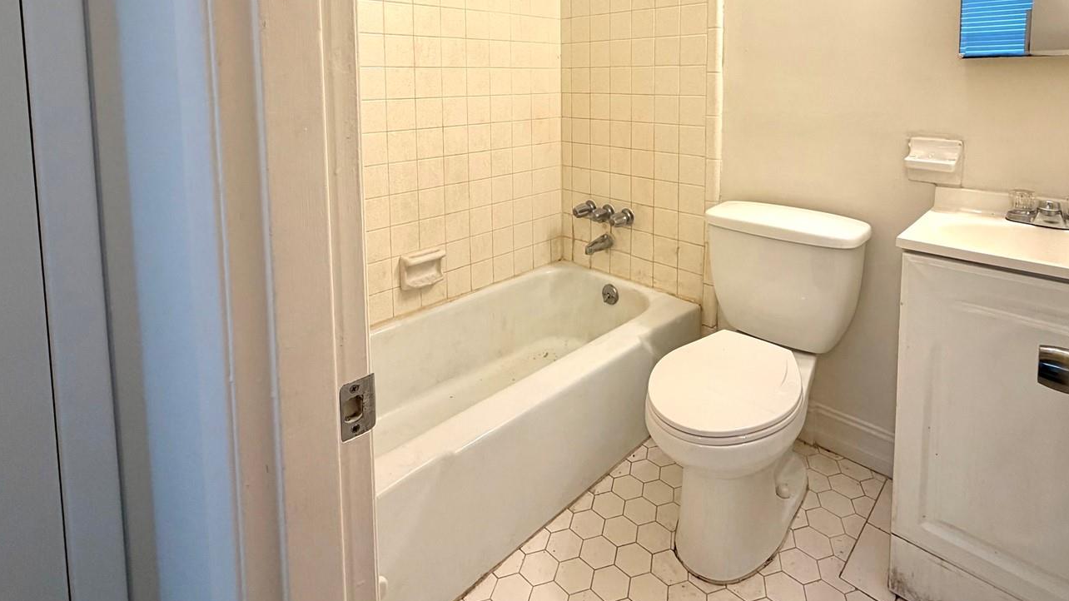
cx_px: 569
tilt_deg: -4.9
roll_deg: +0.4
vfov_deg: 54.0
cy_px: 113
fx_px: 539
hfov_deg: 89.5
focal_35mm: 19
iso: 125
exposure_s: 1/120
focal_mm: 2.22
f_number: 2.2
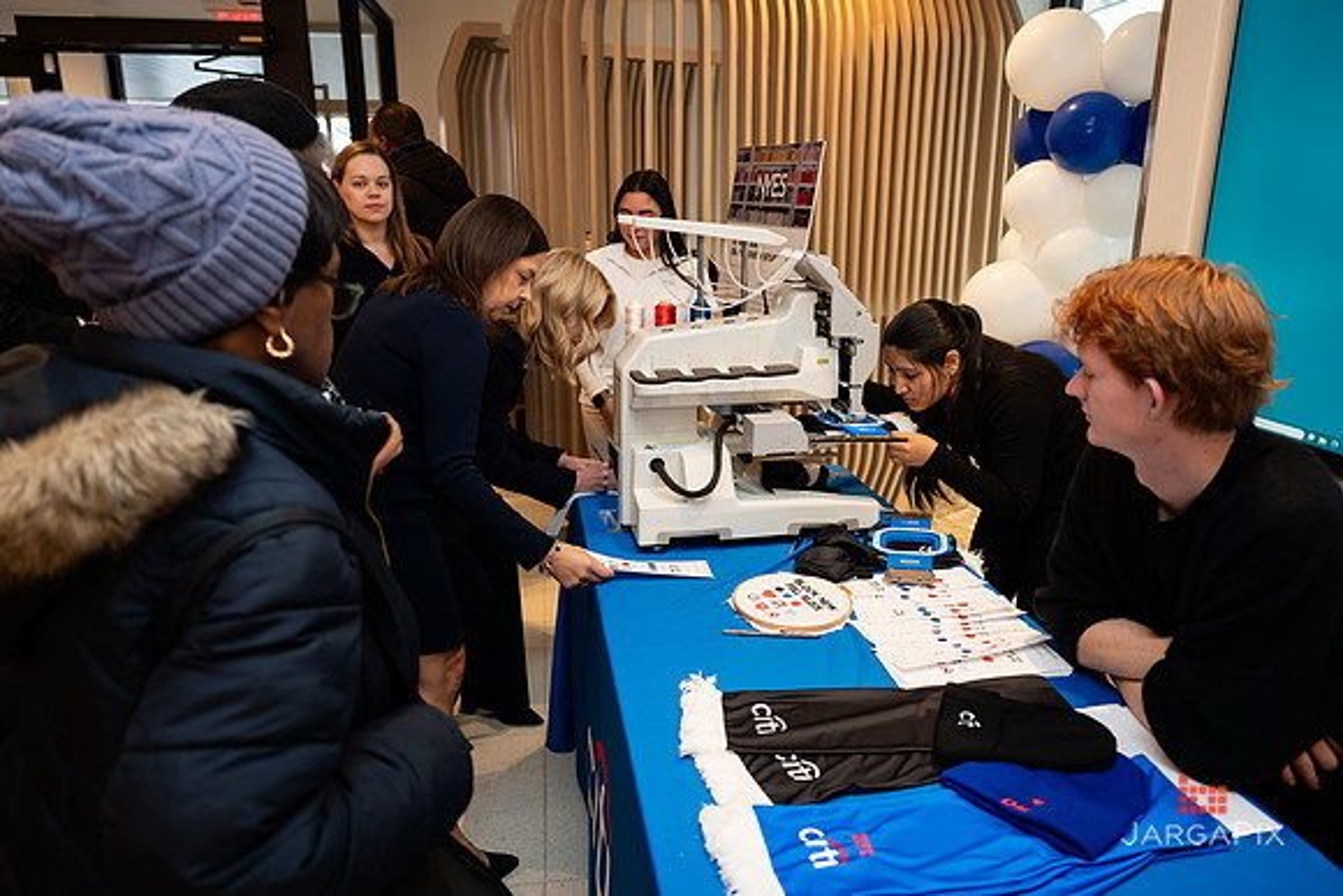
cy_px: 448
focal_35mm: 24
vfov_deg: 52.7
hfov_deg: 73.1
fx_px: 906
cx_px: 671
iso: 320
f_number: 3.2
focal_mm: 24
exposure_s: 1/160
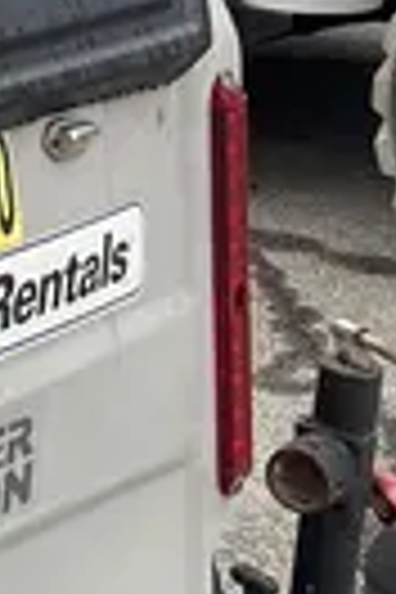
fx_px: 2475
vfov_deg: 13.5
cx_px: -756
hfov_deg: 8.0
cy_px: -34
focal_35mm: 150
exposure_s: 1/537
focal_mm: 5.1
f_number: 1.6
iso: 50
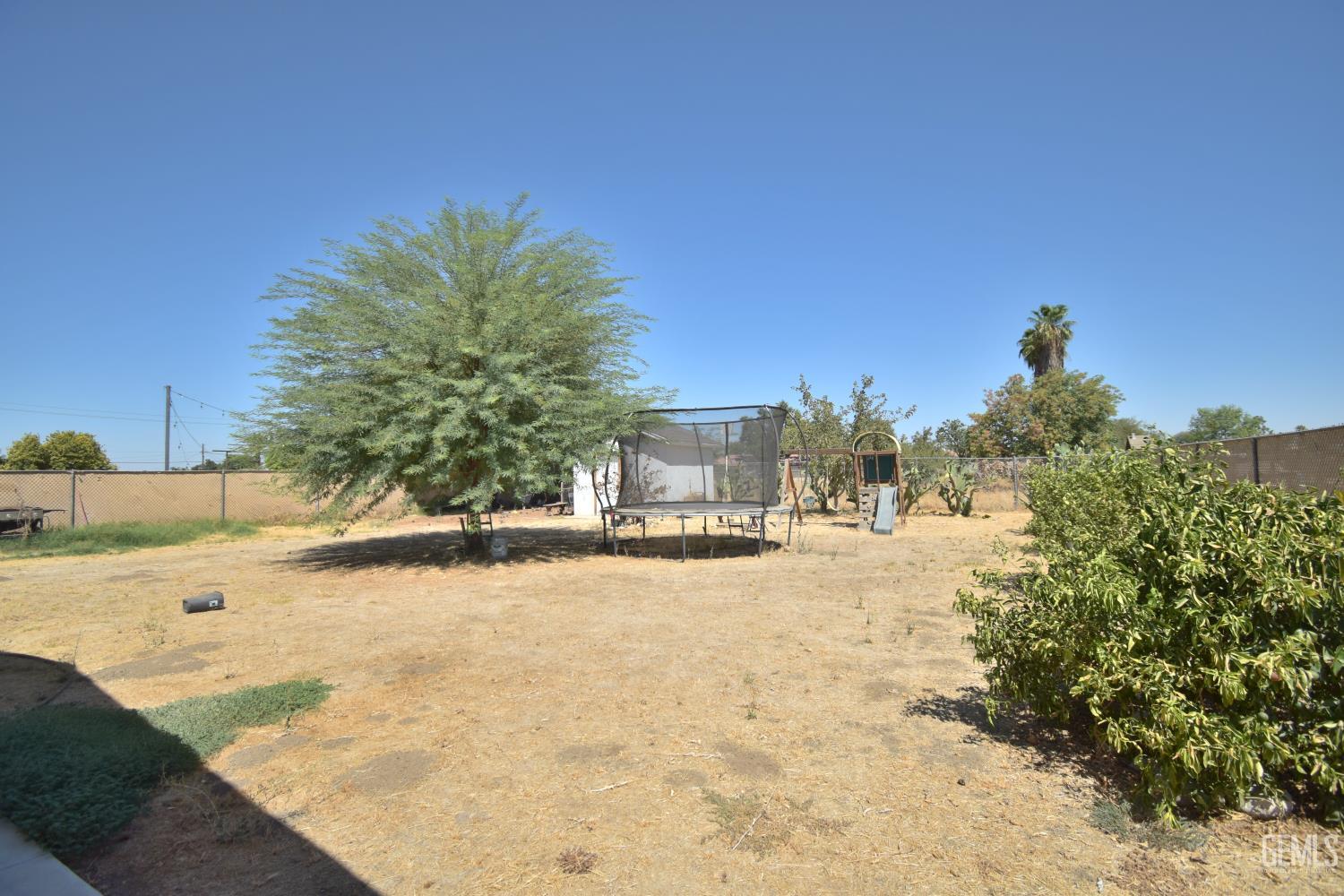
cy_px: 448
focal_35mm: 15
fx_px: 560
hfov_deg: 100.4
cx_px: 672
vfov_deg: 77.3
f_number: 4.5
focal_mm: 10
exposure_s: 1/1000
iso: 100
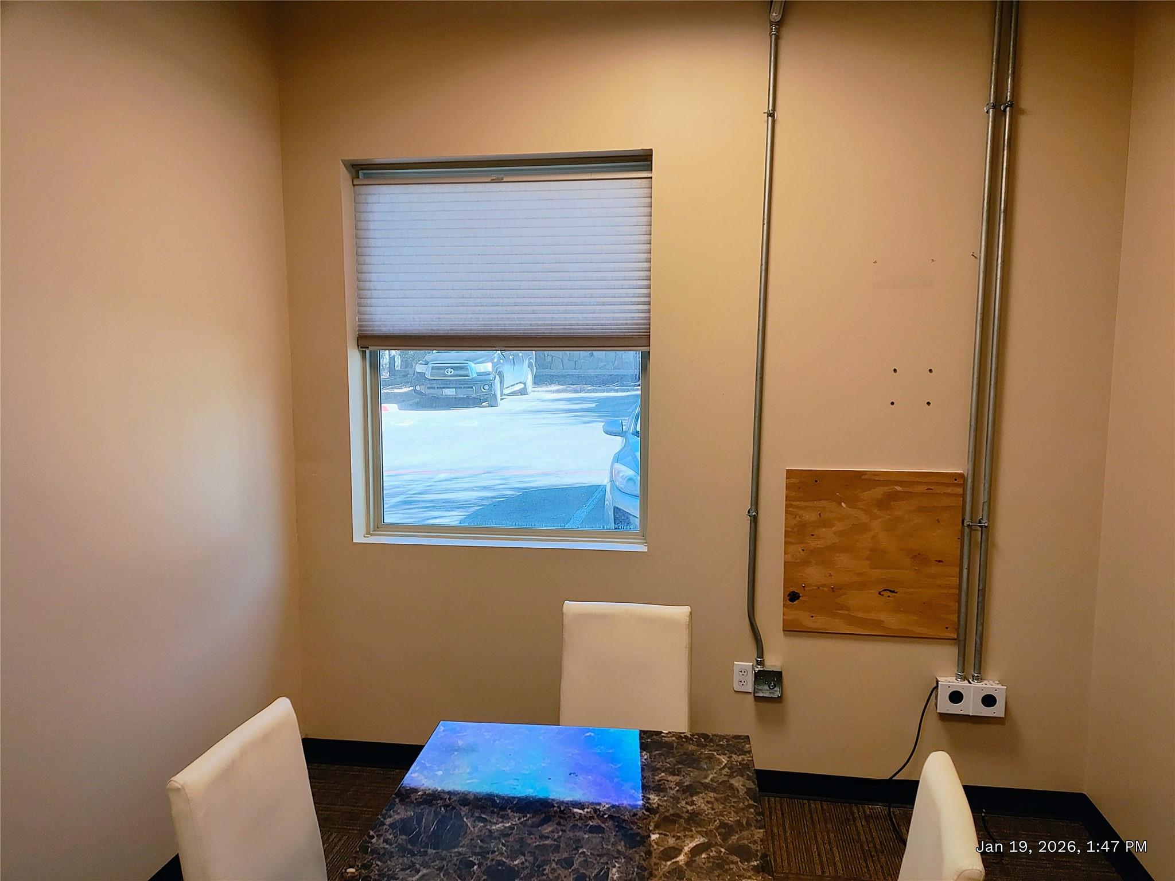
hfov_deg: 69.4
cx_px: 588
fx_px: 849
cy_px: 440
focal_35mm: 25
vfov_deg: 54.9
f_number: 1.7
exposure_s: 1/120
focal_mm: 4.71
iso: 348
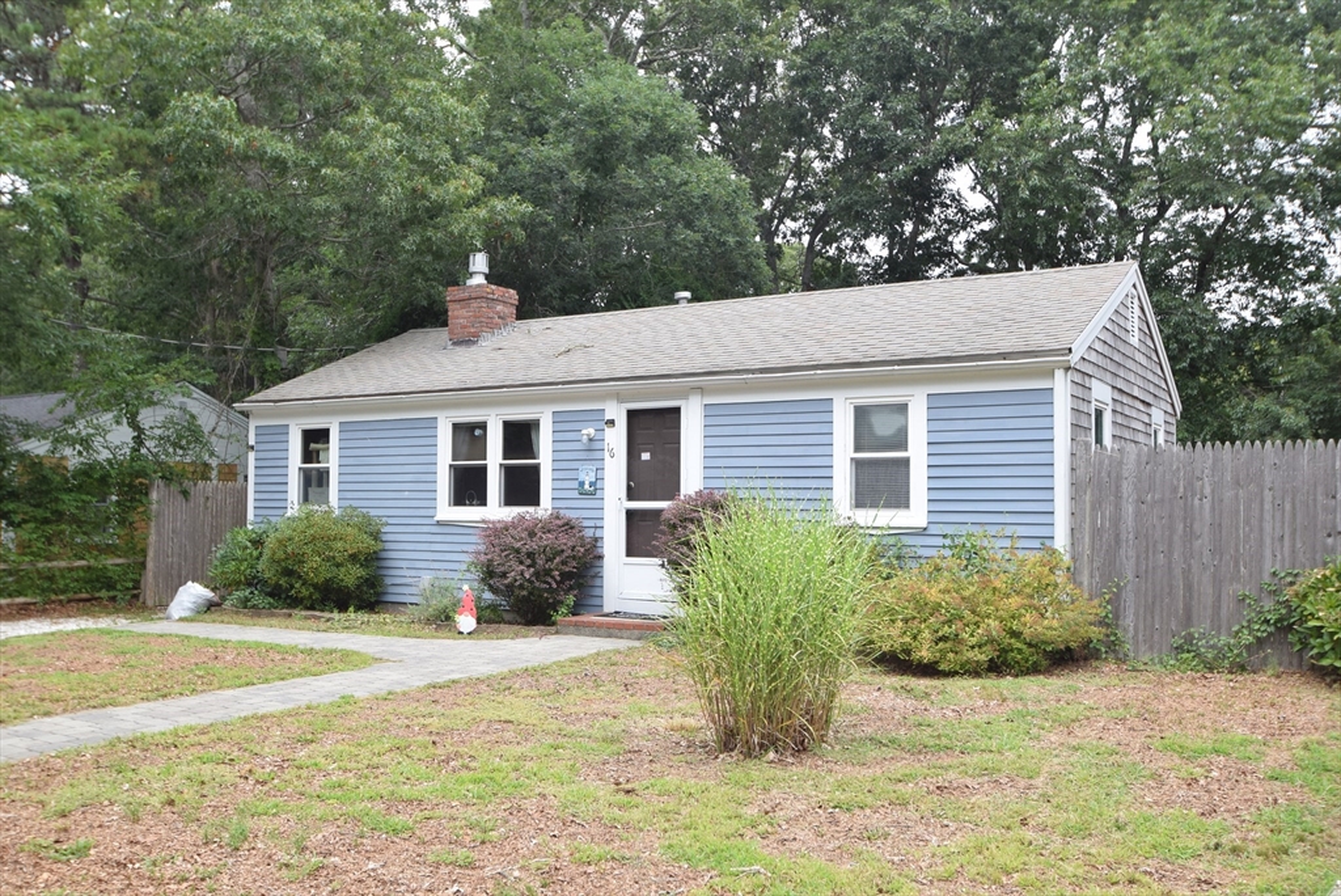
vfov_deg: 43.7
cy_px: 448
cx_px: 670
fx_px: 1118
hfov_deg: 61.9
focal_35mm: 30
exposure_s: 1/250
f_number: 8
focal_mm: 20
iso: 320
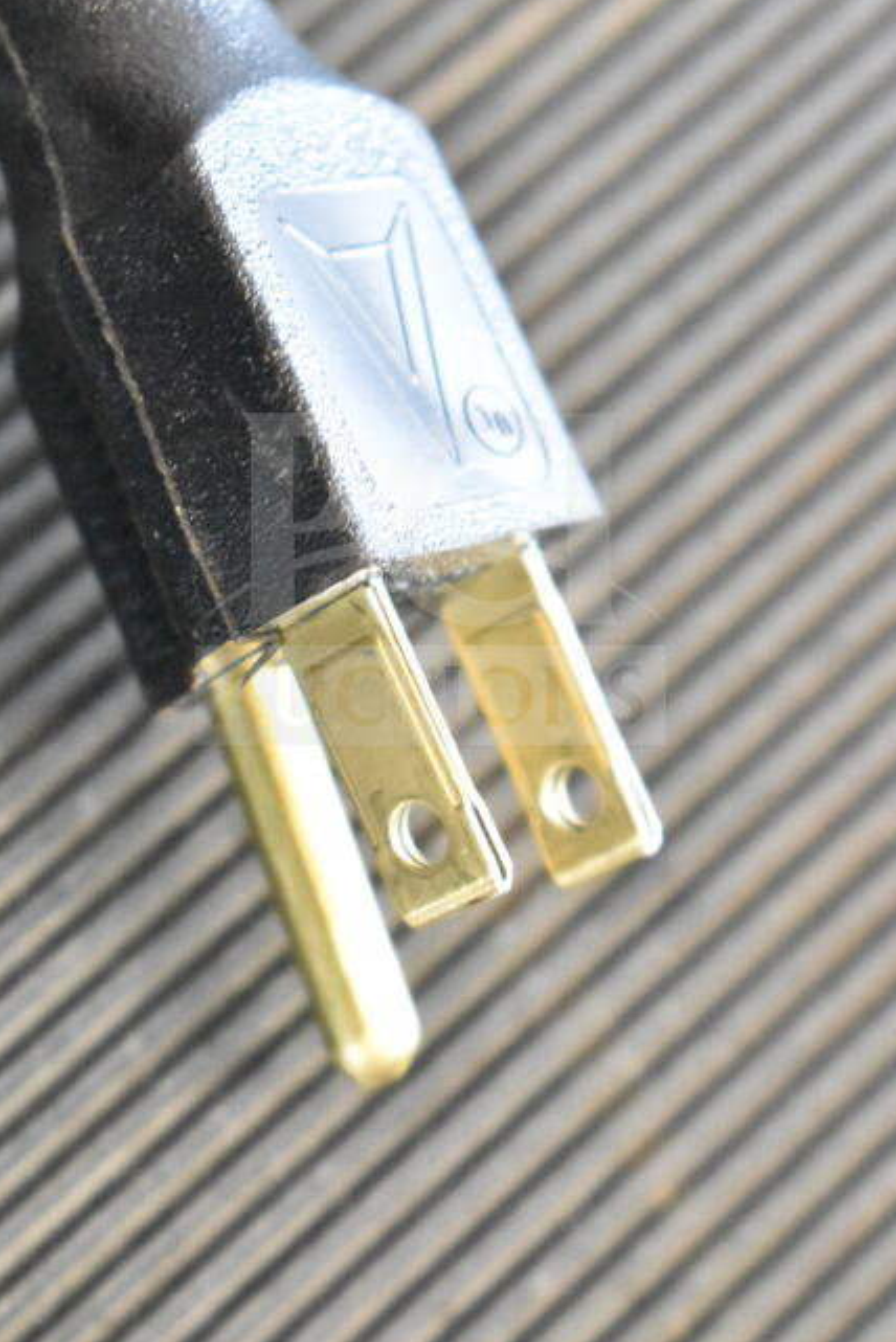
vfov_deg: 17.4
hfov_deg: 11.7
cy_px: 578
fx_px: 4390
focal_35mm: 118
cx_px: 429
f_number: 5.6
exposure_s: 1/100
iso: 12800
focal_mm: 55
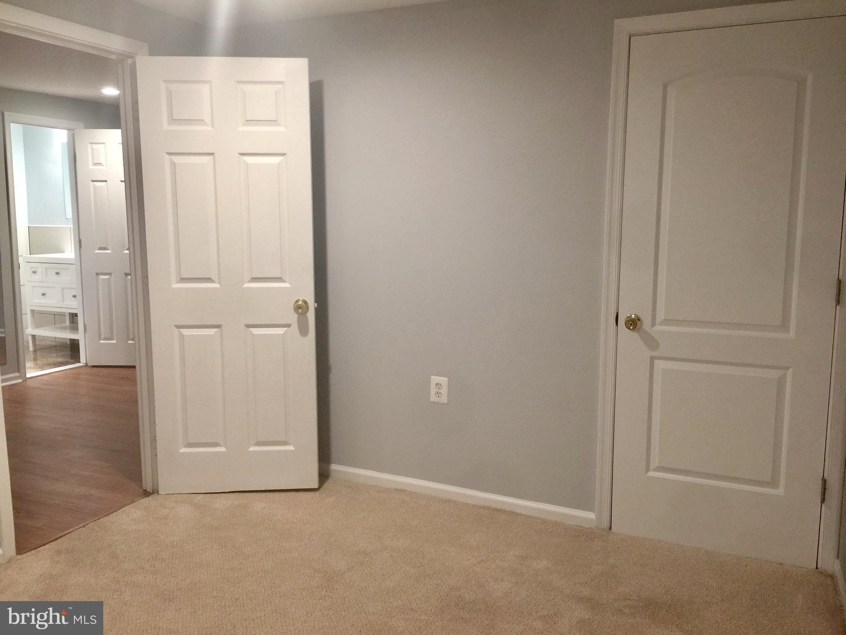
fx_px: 709
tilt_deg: -8.4
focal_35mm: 29
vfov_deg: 48.2
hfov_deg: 61.7
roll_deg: -1.2
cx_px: 423
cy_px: 318
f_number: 2.2
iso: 50
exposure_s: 1/15
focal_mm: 4.15
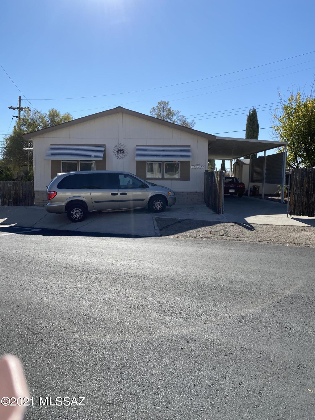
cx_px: 158
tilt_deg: -4.5
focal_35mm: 26
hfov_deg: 53.1
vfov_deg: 67.3
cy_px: 210
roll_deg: -0.2
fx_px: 315
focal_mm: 4.25
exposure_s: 1/3300
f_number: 1.8
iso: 32
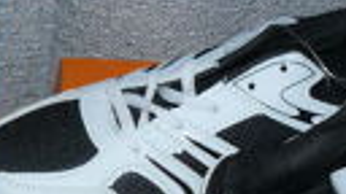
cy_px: 175
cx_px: 19
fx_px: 1349
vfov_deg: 8.2
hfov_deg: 14.4
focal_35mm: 147
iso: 100
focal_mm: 6
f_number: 2.8
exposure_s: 1/50
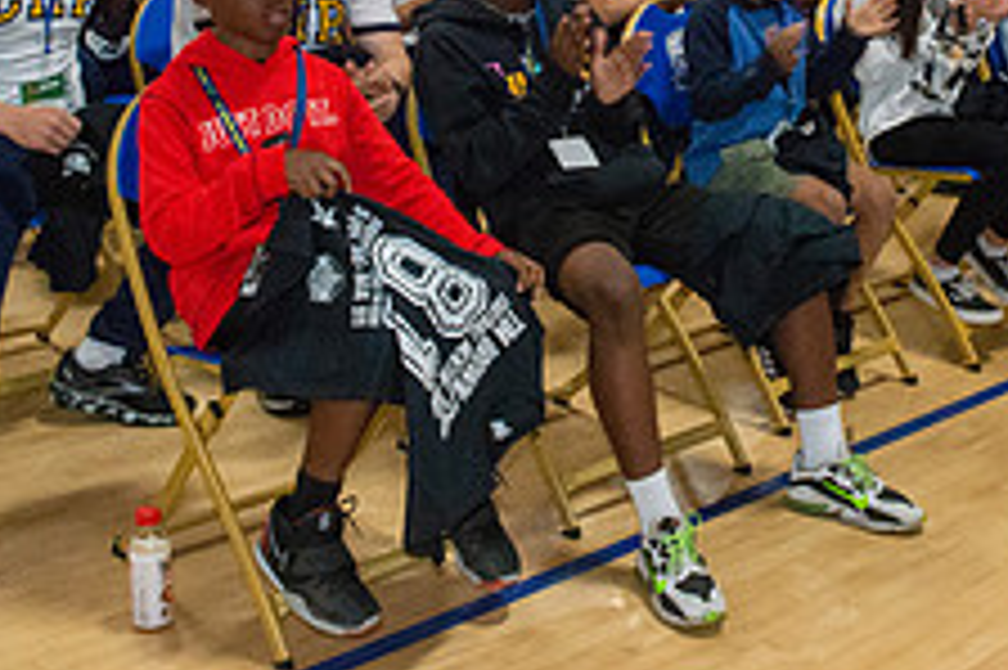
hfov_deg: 31.6
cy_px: 29
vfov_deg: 20.9
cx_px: 688
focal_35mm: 63
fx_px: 1763
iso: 5600
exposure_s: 1/60
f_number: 8
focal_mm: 24
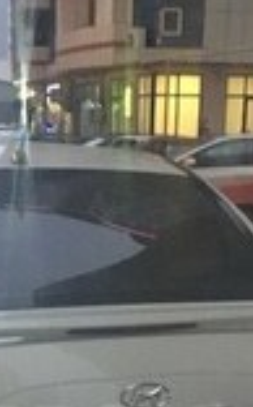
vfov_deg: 20.4
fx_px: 1085
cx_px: 76
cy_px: 436
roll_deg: +0.1
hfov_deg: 13.3
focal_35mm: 98
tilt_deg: -14.8
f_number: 2.2
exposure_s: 1/17
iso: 1250
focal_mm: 4.15
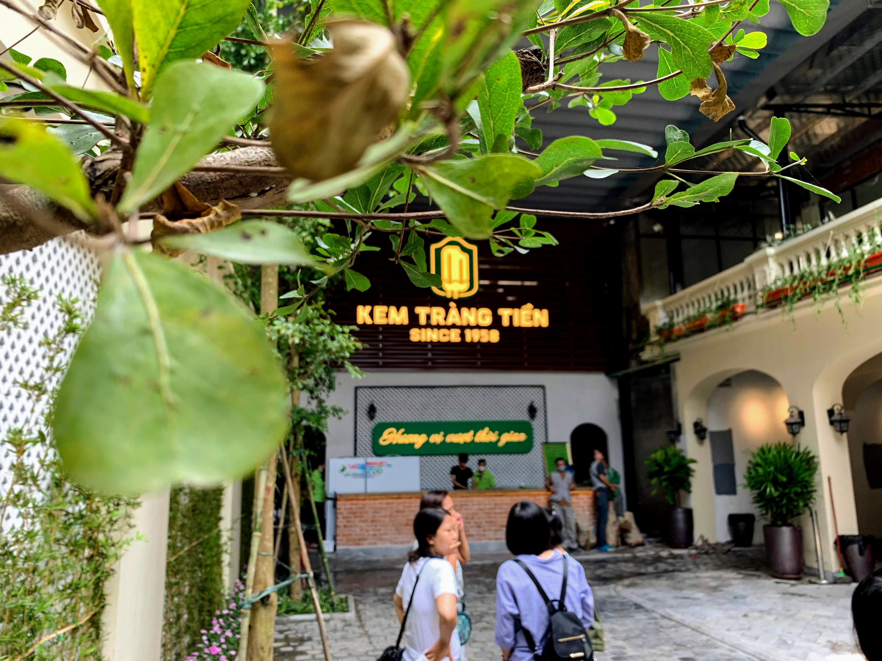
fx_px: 662
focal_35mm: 26
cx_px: 441
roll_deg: +1.2
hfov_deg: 67.3
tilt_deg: +8.2
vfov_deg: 53.1
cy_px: 330
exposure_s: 1/122
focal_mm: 4.25
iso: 25
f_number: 1.8
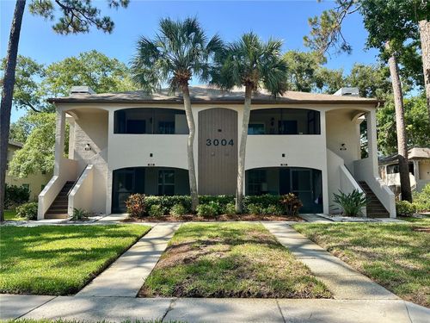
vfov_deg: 56.8
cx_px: 215
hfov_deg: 71.6
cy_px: 162
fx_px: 298
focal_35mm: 24
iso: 80
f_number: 1.78
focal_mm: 6.86
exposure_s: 1/1009
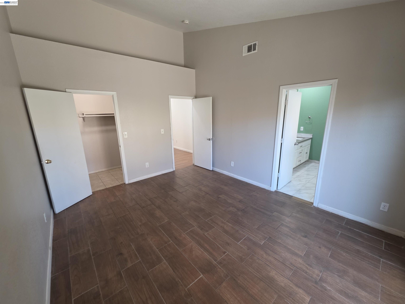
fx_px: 152
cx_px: 202
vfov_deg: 89.9
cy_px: 152
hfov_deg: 106.2
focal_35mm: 13
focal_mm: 2.2
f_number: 1.9
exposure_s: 1/60
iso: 160
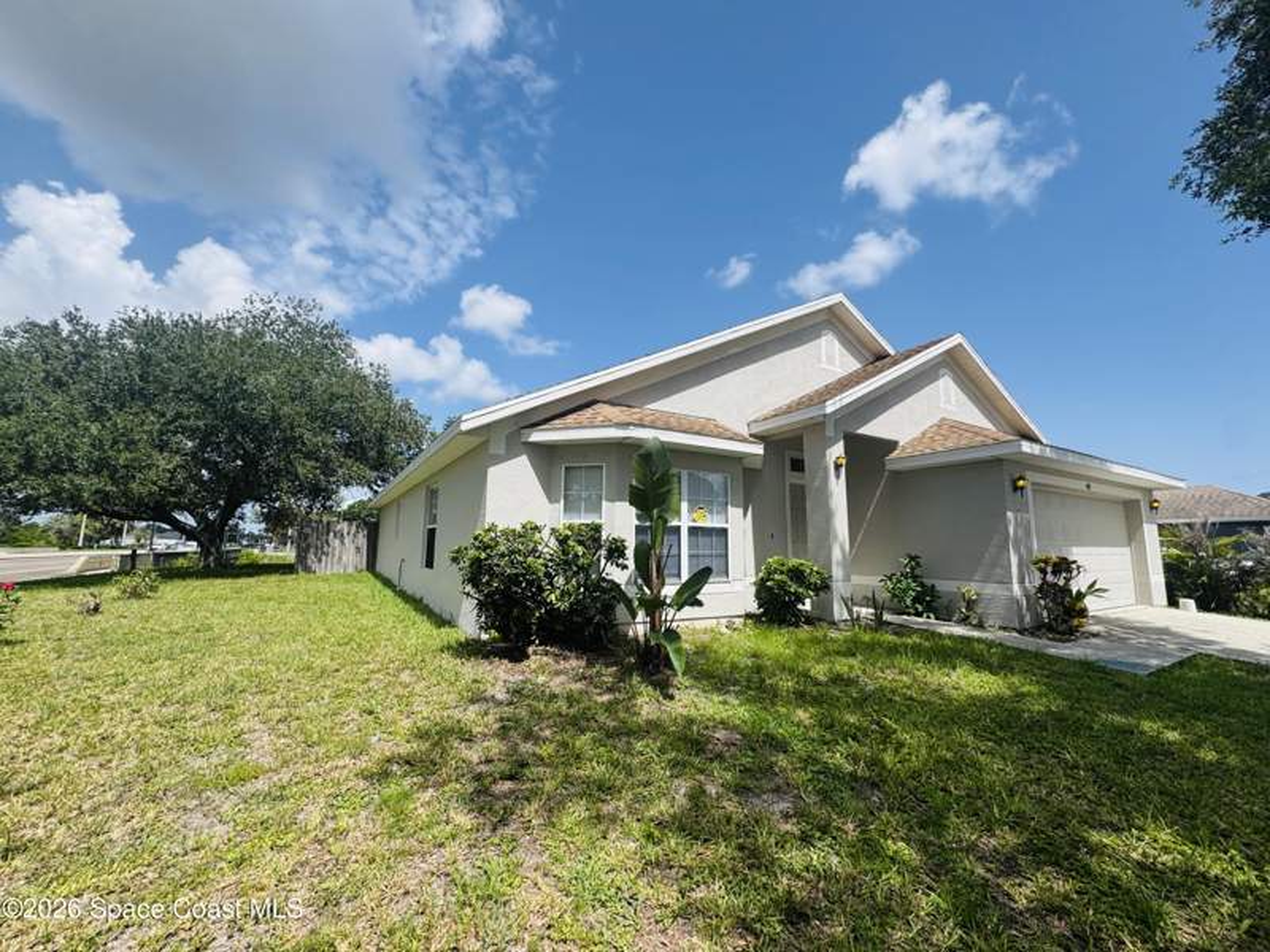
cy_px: 476
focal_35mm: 14
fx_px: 514
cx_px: 635
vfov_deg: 85.7
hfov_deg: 102.1
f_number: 2.2
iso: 40
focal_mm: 2.22
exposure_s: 1/2028
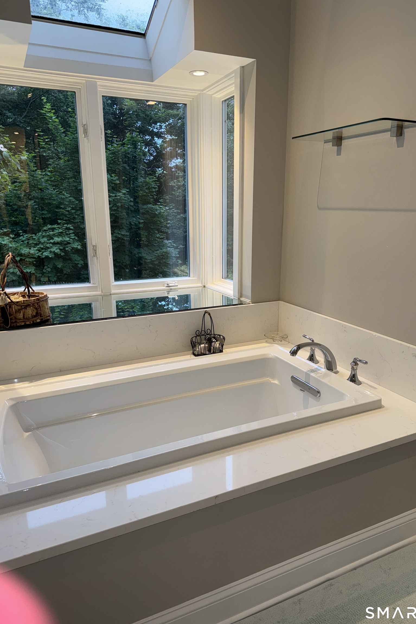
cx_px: 226
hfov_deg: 51.2
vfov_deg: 71.5
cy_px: 312
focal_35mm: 25
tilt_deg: -13.4
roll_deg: -0.6
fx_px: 433
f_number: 1.78
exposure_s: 1/120
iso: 50
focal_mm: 6.76
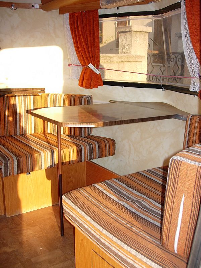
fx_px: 294
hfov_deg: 37.7
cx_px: 100
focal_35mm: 38
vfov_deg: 49.0
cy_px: 134
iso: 79
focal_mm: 7.8
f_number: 2.8
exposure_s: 1/322
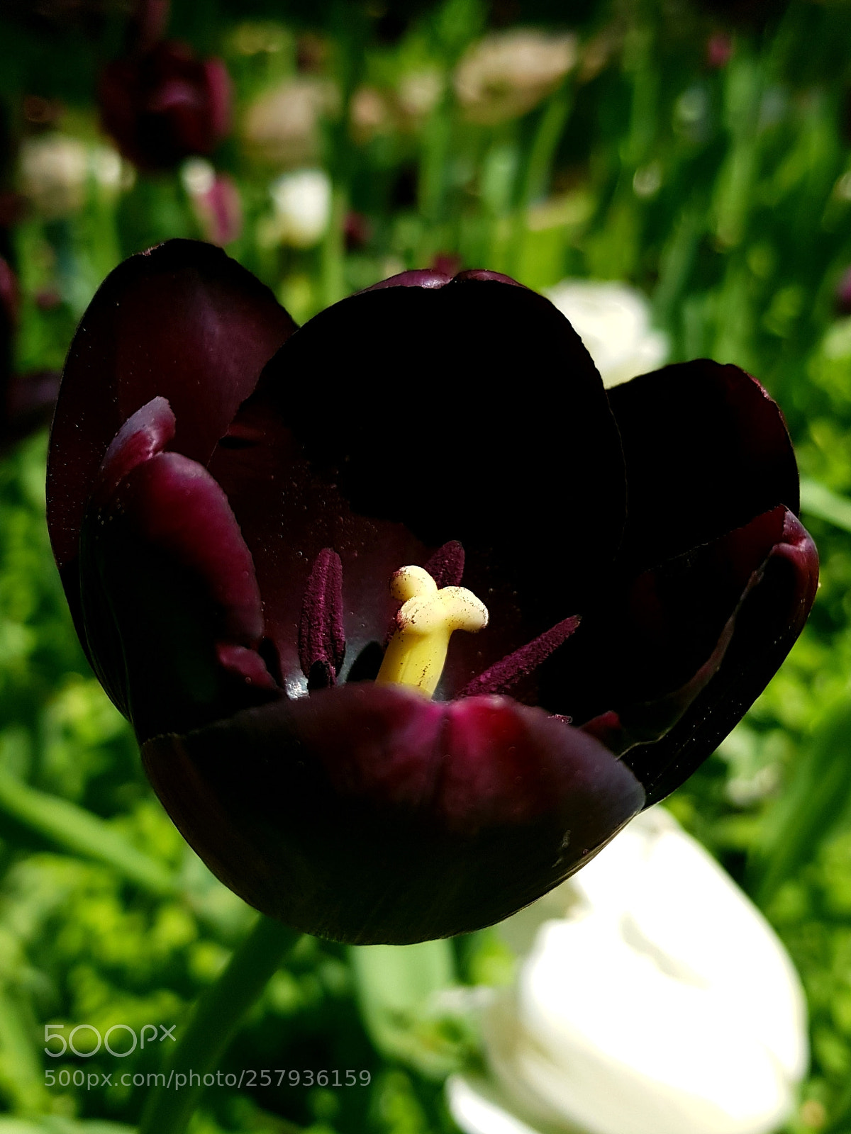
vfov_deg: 67.3
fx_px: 852
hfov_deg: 53.1
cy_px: 567
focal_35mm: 26
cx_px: 426
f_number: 1.7
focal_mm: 4.2
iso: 100
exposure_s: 1/4000
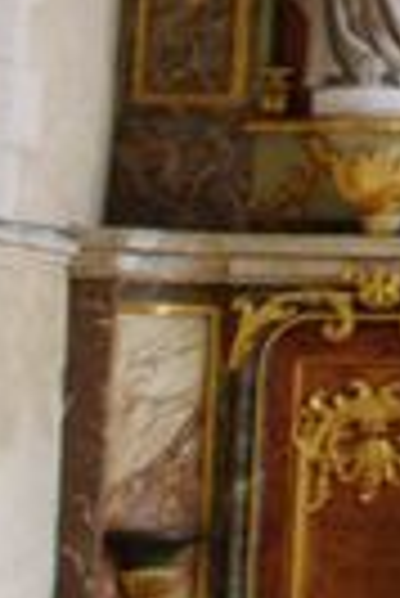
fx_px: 3142
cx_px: 1022
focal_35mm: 189
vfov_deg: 10.6
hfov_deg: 6.8
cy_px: -198
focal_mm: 24
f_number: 4
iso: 400
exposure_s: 1/30
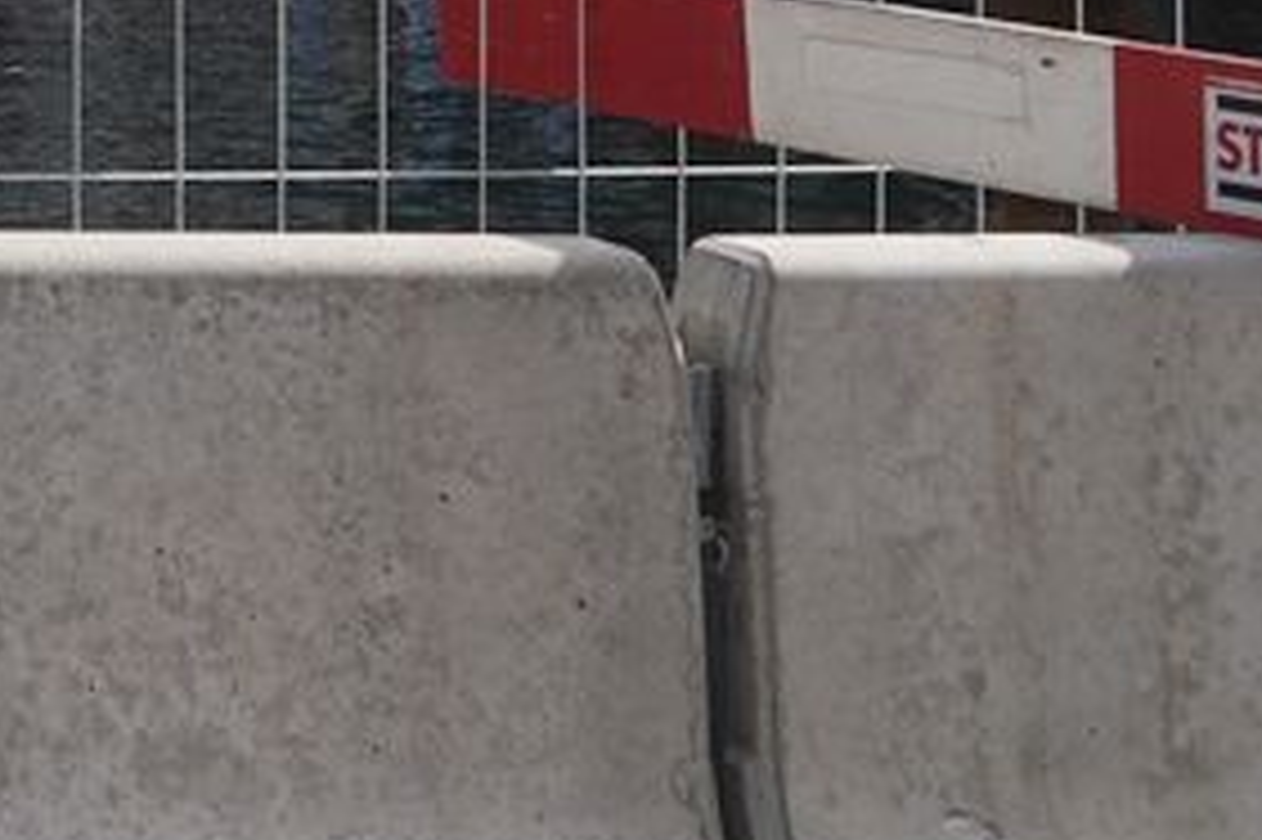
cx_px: -2008
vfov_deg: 7.7
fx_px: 5991
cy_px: -768
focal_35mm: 171
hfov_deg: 10.1
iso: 100
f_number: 18
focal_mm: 24
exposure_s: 1/100
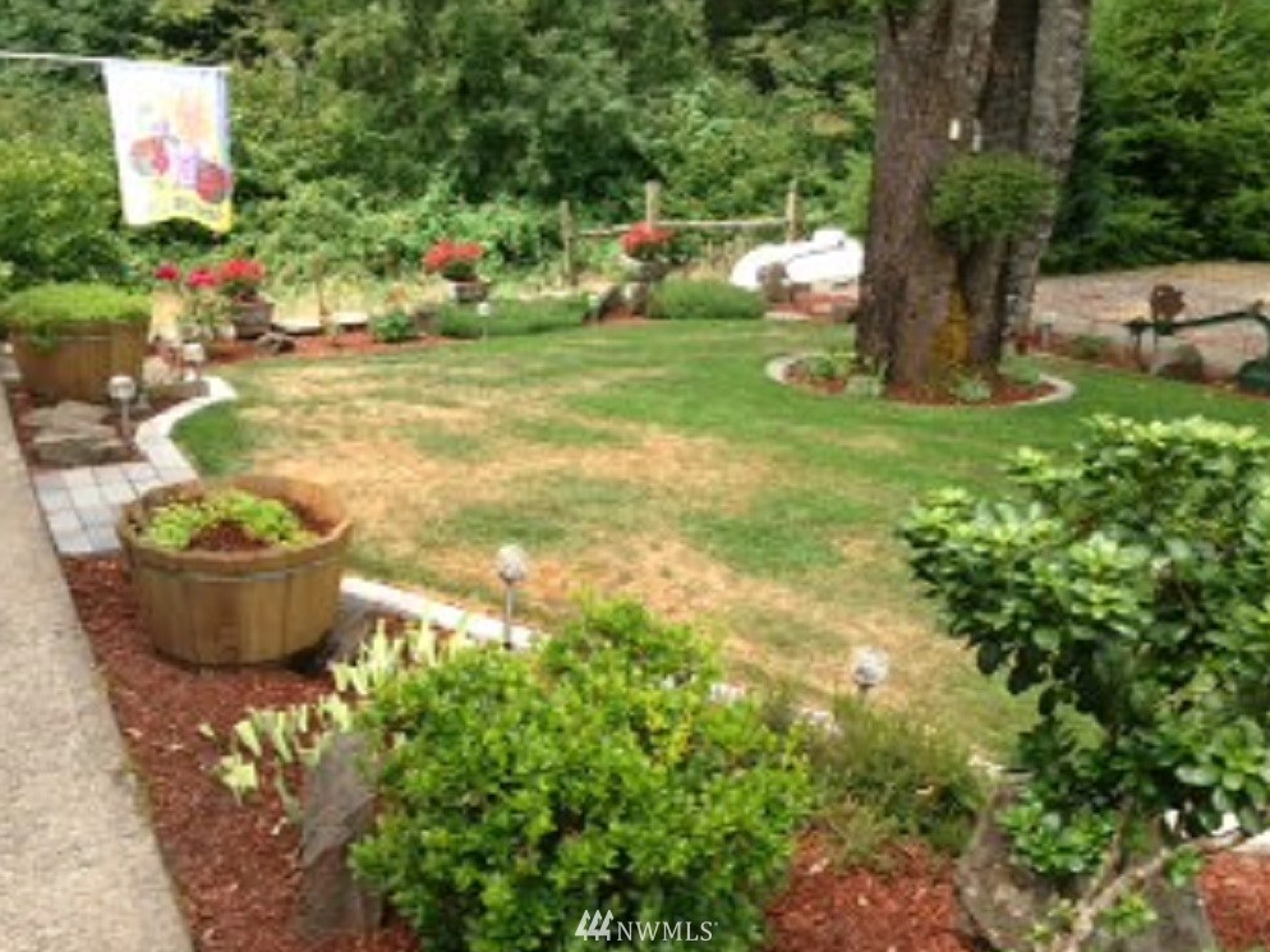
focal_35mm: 34
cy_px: 483
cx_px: 646
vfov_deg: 41.8
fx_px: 1247
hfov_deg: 54.0
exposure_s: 1/275
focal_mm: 4.13
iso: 50
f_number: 2.4
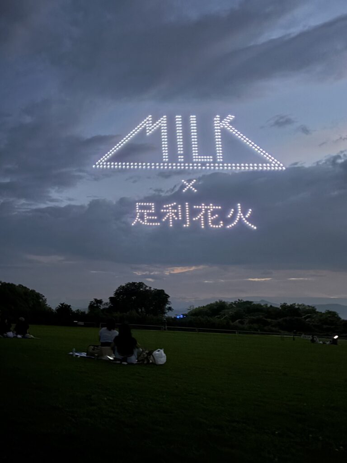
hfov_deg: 53.1
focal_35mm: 26
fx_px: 348
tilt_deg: +12.2
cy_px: 232
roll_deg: -4.4
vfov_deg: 67.3
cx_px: 174
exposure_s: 1/9
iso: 1250
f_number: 1.6
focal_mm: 5.96
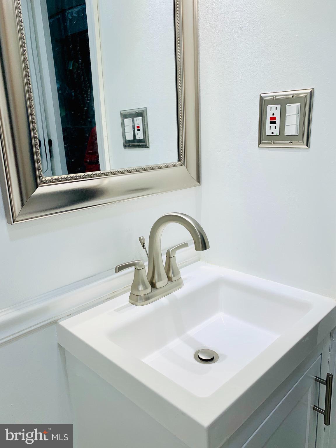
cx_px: 168
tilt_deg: -14.2
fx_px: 336
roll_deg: +3.0
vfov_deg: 67.3
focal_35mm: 26
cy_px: 224
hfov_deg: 53.1
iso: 25
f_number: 1.8
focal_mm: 4.25
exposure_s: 1/182
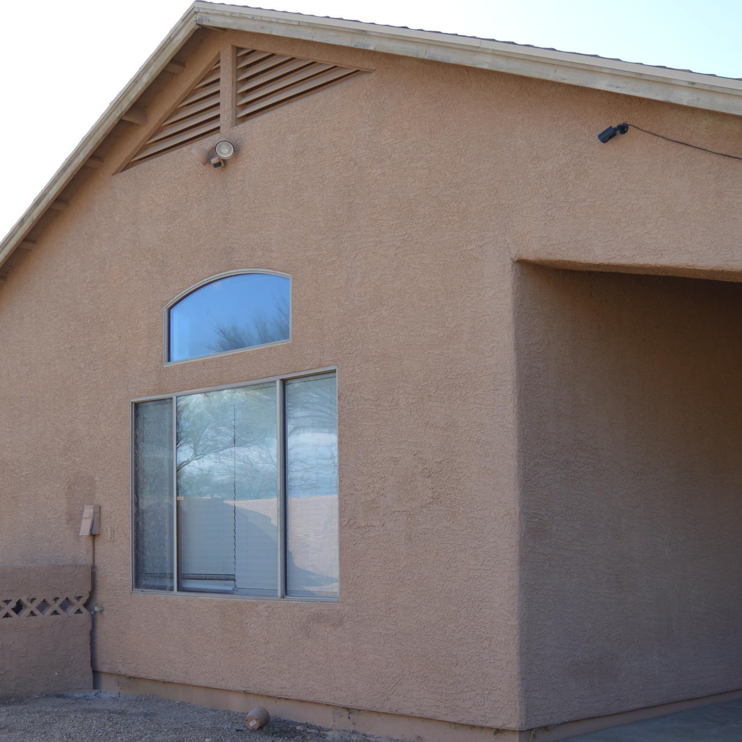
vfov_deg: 35.1
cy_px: 482
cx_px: 395
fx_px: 1164
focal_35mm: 48
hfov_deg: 35.3
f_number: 3.5
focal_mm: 18
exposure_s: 1/400
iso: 100
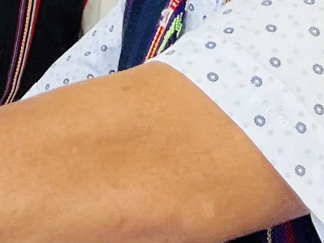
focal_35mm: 169
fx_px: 1582
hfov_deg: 10.4
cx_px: -391
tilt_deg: +7.1
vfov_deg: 8.3
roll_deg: +1.6
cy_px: -257
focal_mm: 5.1
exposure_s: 1/160
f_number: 1.6
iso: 40
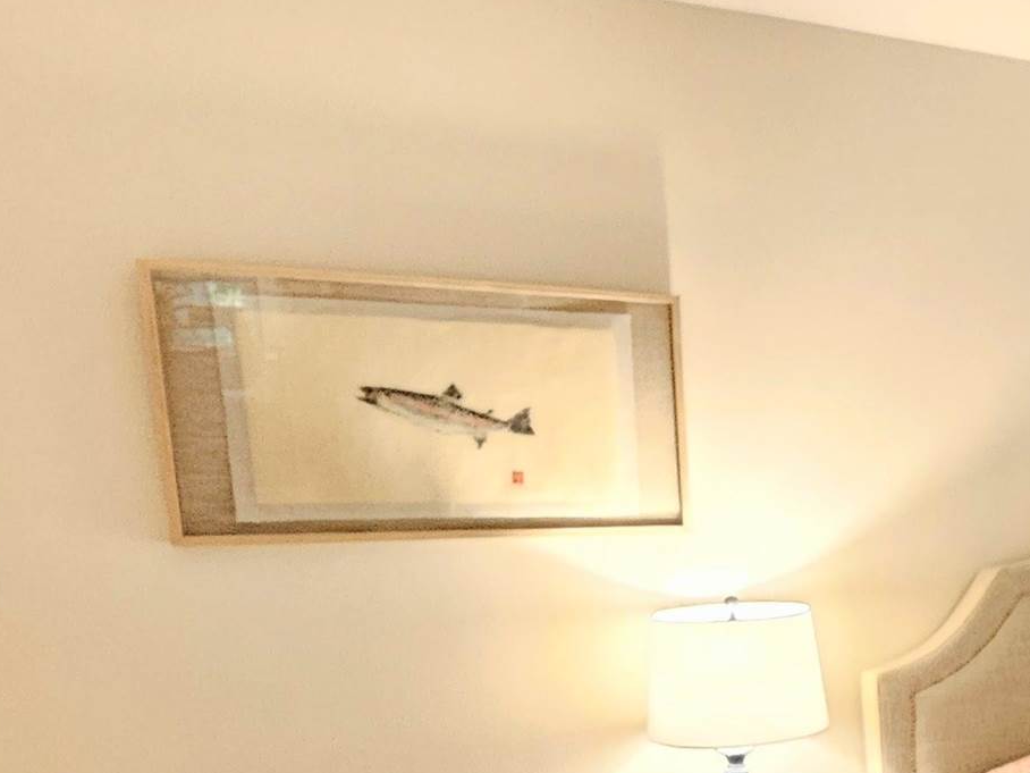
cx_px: 1346
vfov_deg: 31.5
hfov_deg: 32.2
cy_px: 681
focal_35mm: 44
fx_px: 1309
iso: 320
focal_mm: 2.2
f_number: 2.2
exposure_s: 1/30
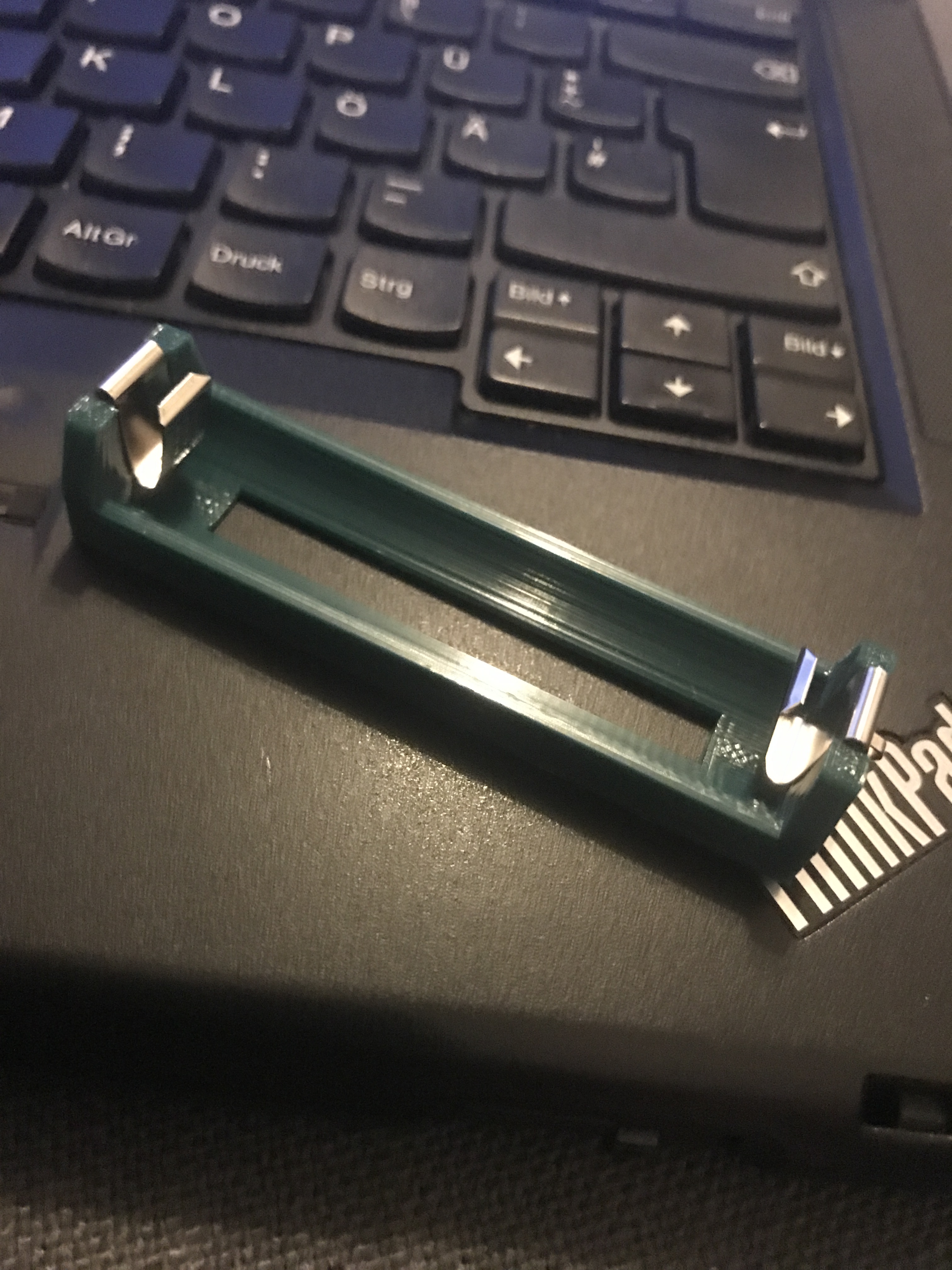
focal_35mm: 28
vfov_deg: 63.4
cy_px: 635
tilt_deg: -51.9
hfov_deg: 49.7
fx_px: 1027
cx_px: 476
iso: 200
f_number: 1.8
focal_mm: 3.99
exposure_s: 1/4
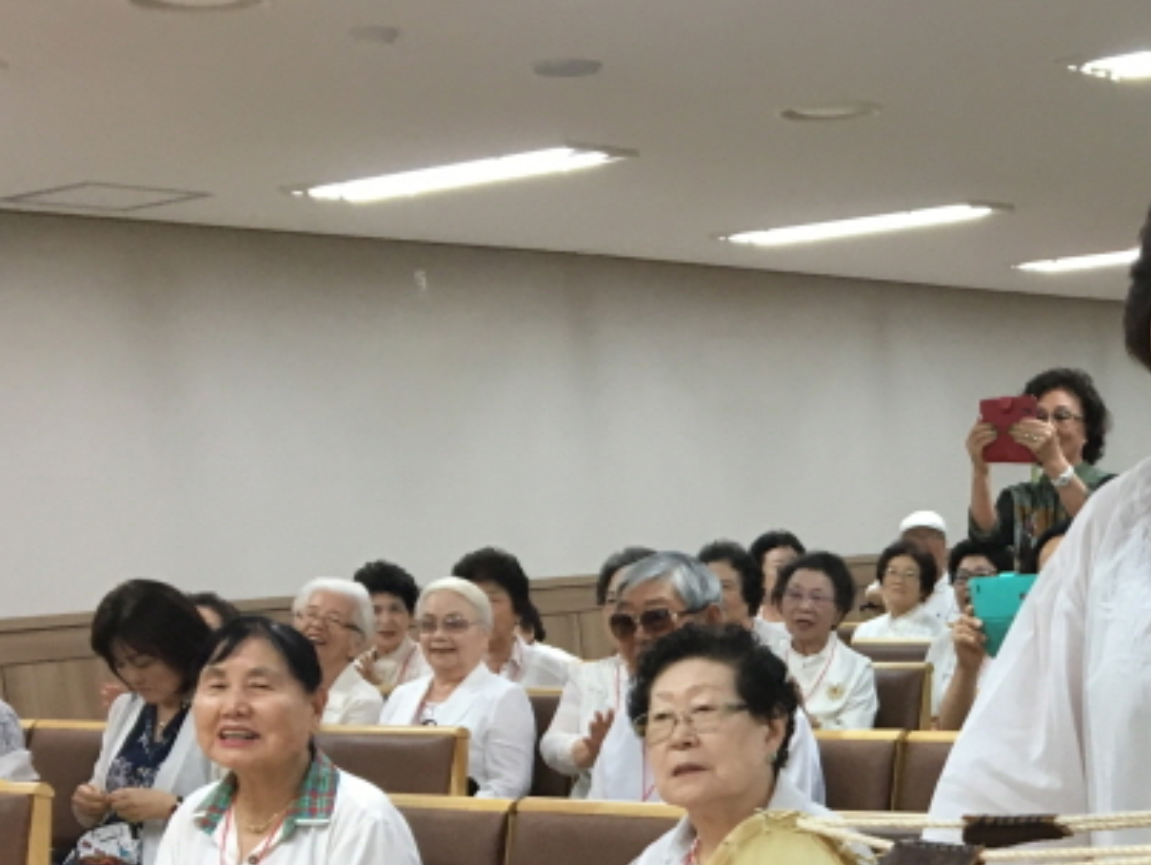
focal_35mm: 69
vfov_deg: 20.5
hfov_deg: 26.7
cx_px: 1134
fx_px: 2296
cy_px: 911
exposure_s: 1/30
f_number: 2.2
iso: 80
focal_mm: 4.15
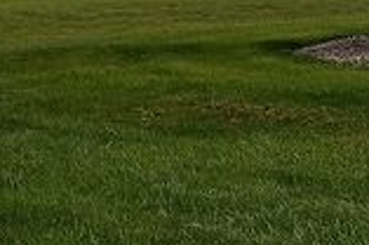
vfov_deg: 8.8
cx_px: 856
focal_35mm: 154
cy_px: -14
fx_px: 1575
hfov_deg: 11.3
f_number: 1.8
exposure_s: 1/2304
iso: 102
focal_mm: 4.27
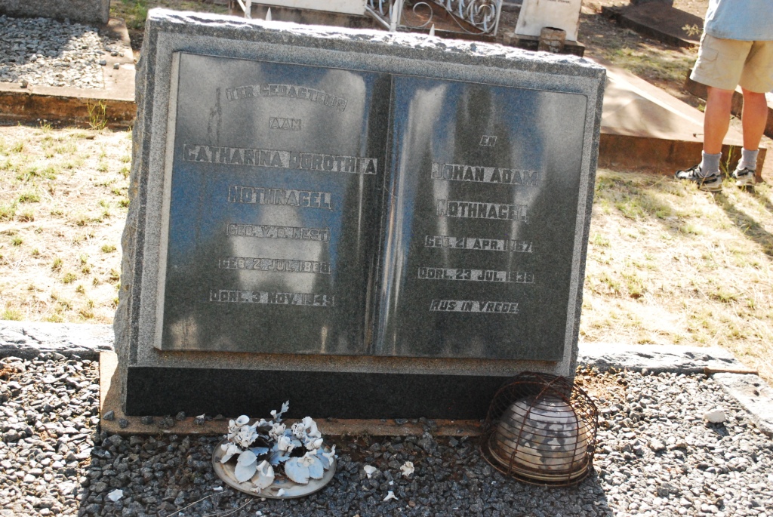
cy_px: 258
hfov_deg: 41.1
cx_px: 386
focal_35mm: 48
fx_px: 1032
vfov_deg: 28.1
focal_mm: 32
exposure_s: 1/2000
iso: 1600
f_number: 5
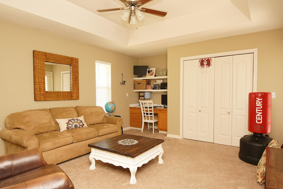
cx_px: 144
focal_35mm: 21
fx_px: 165
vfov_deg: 59.4
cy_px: 102
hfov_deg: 81.2
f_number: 4.5
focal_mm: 12
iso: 1000
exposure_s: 1/60
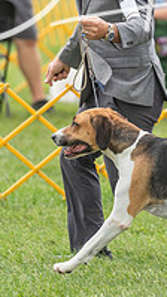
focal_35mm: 601
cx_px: 161
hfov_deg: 2.0
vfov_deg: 3.6
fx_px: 4729
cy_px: 69
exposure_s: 1/800
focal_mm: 197
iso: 1000
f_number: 3.2
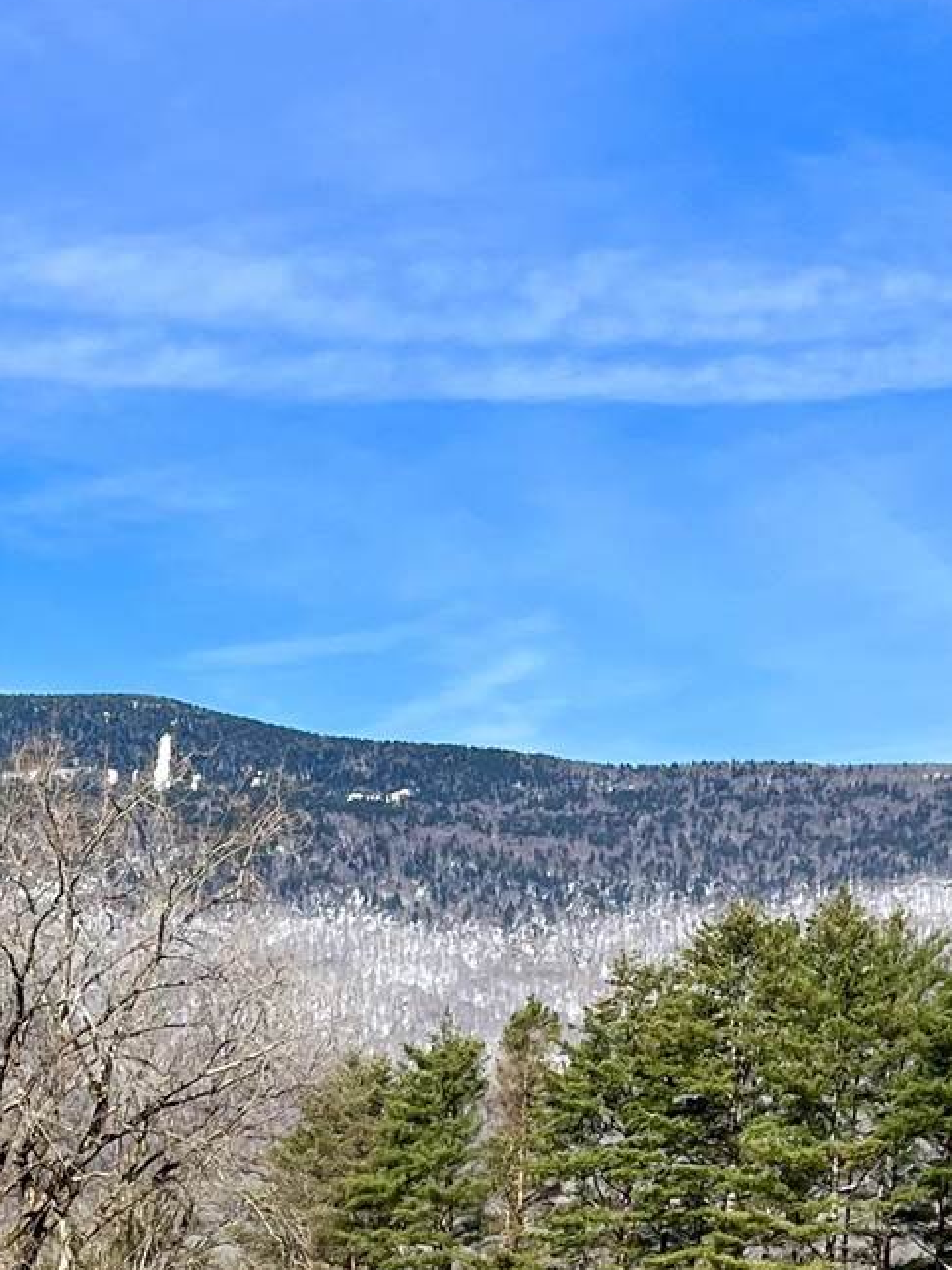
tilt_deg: -2.1
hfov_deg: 15.7
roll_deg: -0.9
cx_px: 124
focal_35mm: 93
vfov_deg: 19.8
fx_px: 3410
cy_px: 1517
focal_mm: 5.7
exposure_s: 1/3704
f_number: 1.5
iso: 50
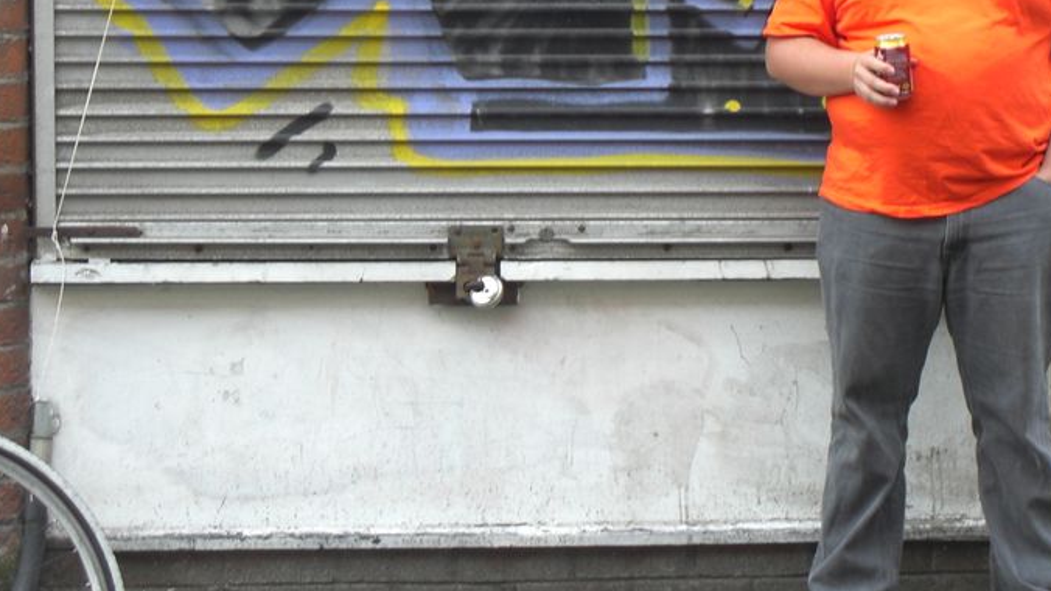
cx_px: 625
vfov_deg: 7.3
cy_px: 22
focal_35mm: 165
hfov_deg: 13.0
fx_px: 4598
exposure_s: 1/100
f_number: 4.4
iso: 100
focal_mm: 16.6
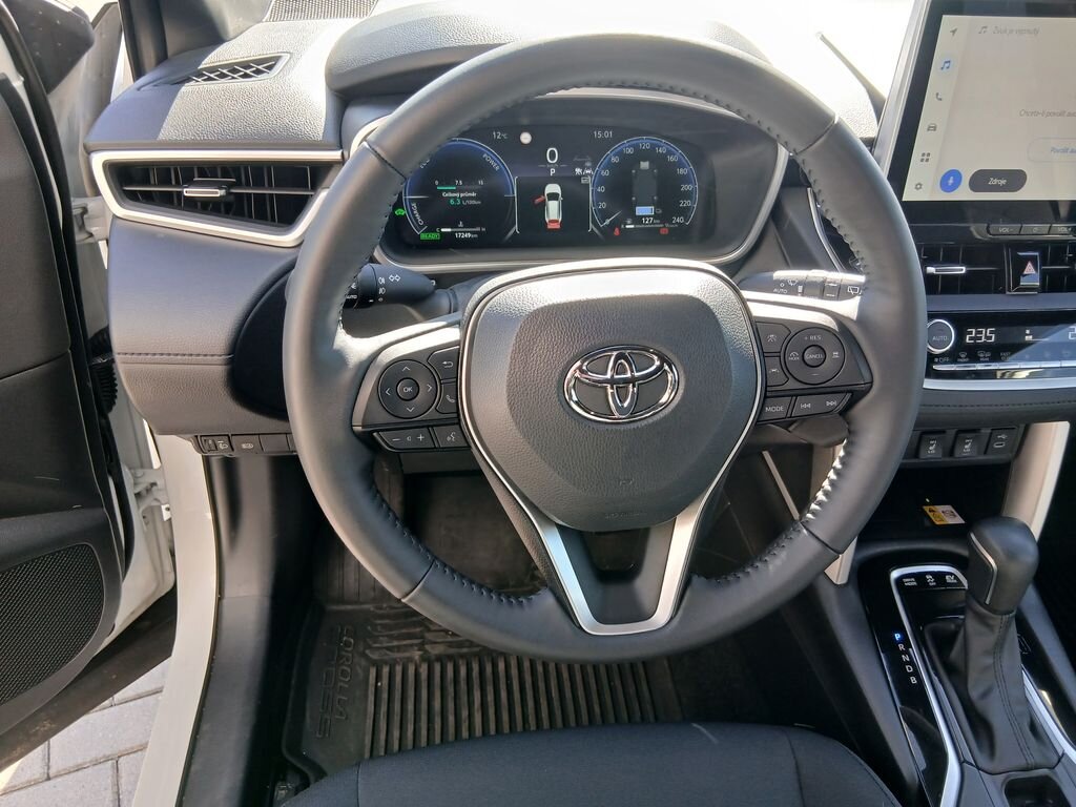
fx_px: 808
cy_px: 404
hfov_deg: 67.3
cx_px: 538
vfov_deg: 53.1
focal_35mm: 26
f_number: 1.8
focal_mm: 3.98
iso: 80
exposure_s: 1/60
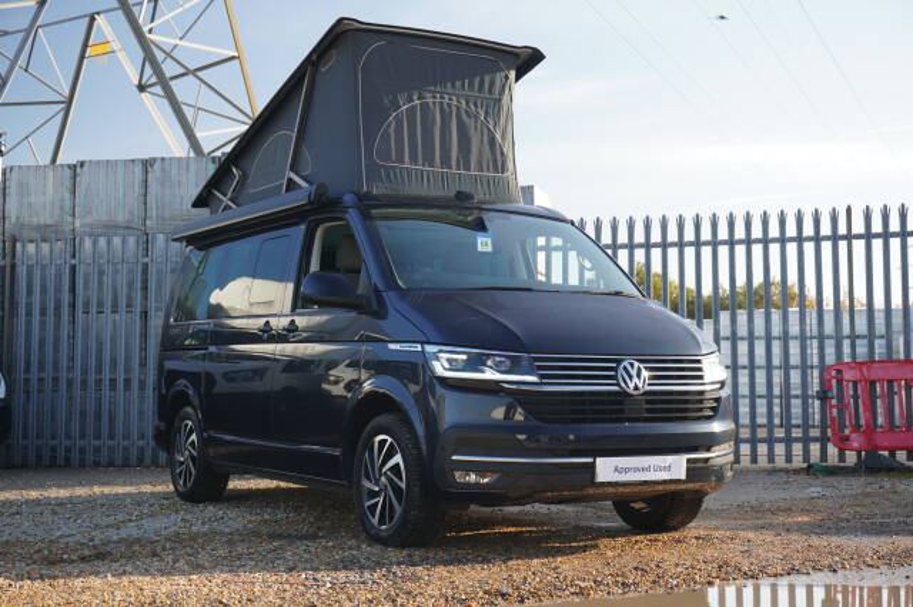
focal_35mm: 51
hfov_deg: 38.9
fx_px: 1293
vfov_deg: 26.5
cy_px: 304
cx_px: 456
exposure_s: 1/60
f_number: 5.6
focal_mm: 34
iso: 100
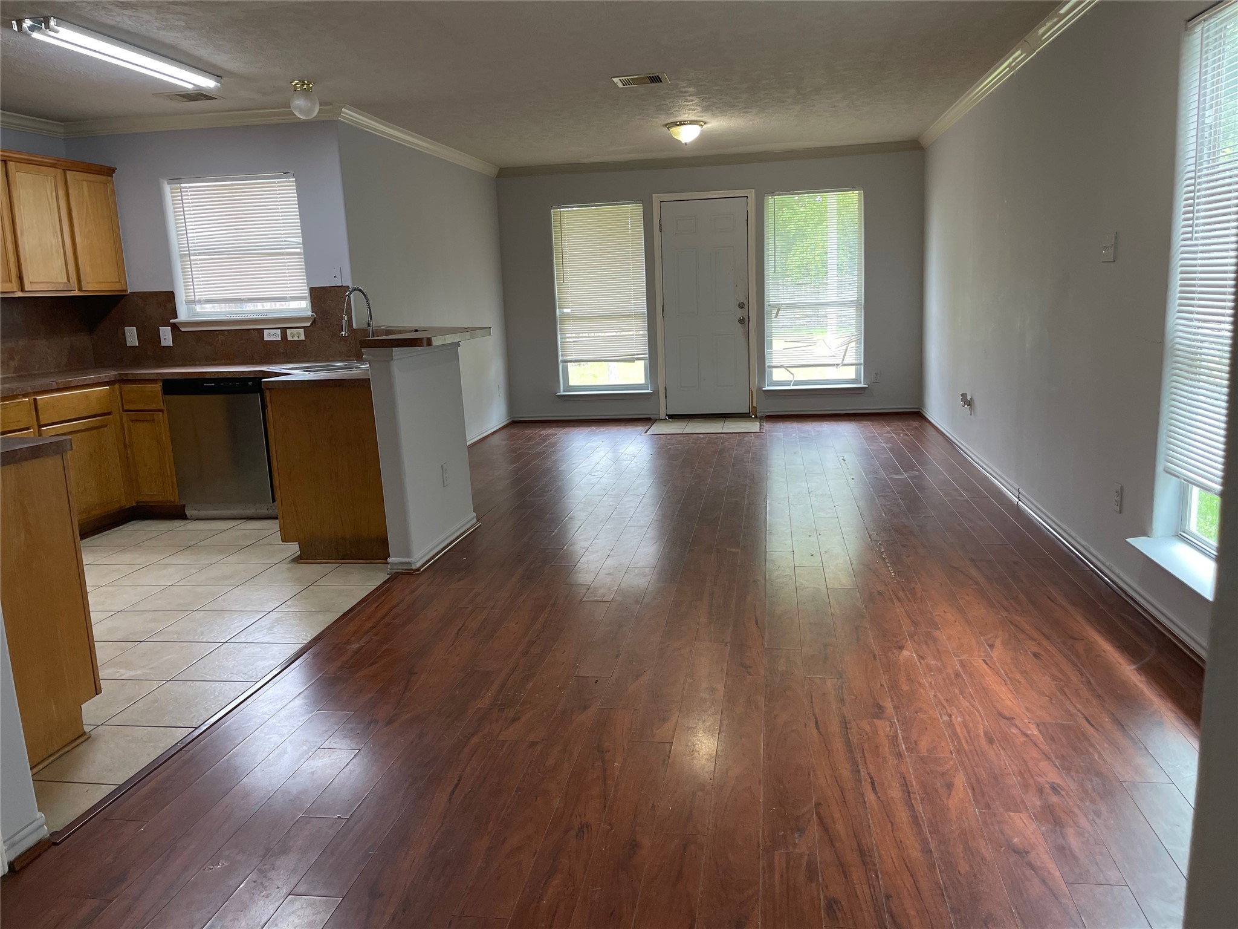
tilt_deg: -10.6
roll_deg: +2.5
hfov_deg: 69.4
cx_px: 619
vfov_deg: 54.9
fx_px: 894
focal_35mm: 25
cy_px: 464
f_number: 1.6
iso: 100
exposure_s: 1/120
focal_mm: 5.1
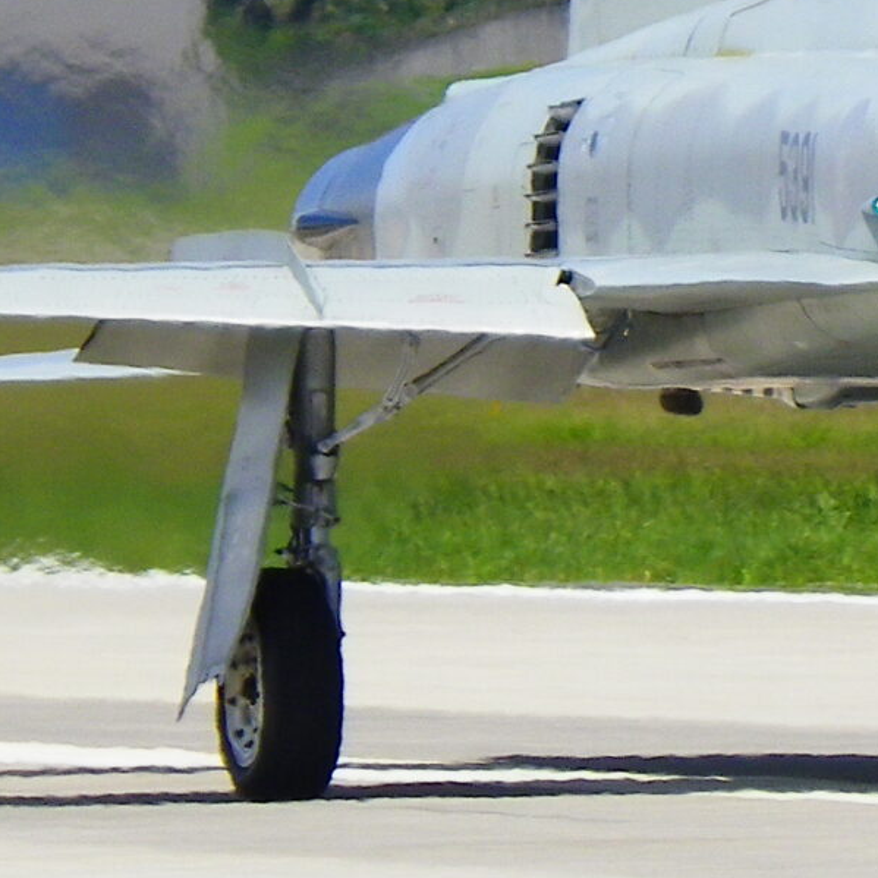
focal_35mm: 1054
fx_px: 30246
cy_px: 306
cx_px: 1028
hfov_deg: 1.7
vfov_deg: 1.7
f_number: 4.5
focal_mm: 49.7
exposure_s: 1/800
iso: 64
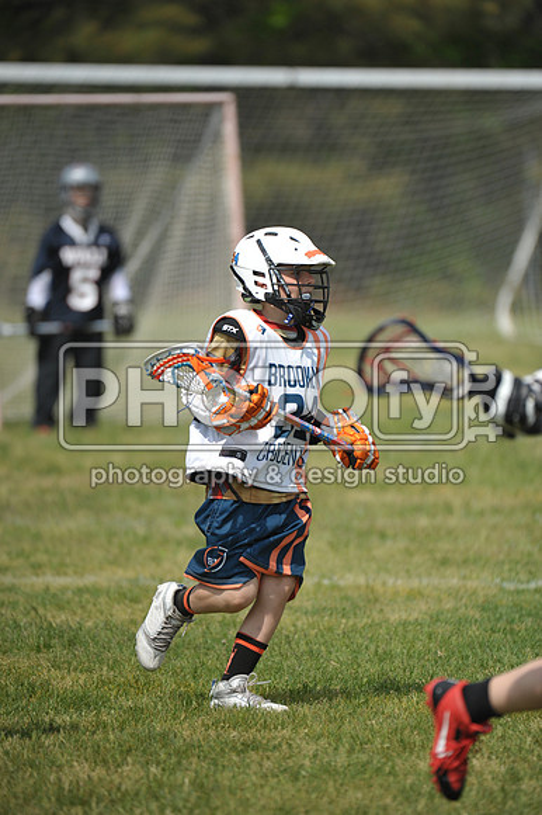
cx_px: 271
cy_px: 408
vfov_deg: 6.1
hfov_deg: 4.0
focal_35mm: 340
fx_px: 7687
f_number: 4
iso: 640
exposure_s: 1/5000
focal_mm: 340
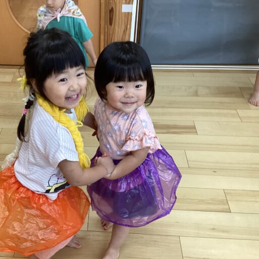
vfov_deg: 40.9
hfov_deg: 40.5
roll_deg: -2.4
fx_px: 347
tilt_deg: -36.7
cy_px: 140
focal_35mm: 41
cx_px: 89
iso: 100
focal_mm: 3.3
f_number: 2.4
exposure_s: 1/120
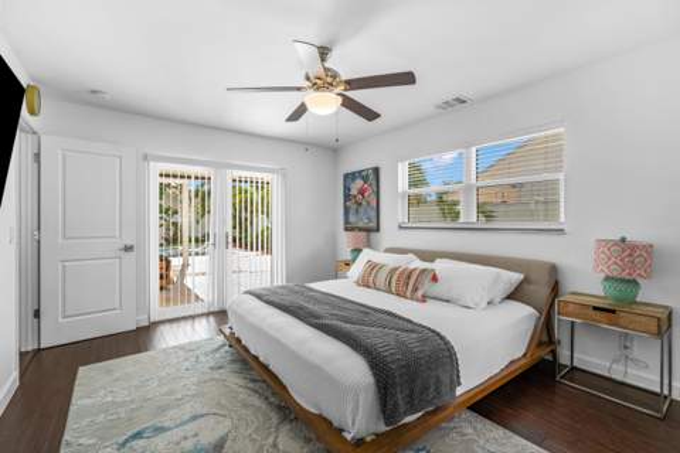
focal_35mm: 16
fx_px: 302
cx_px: 340
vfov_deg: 73.7
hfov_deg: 96.7
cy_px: 226
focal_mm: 16
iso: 250
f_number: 8
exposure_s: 1/8
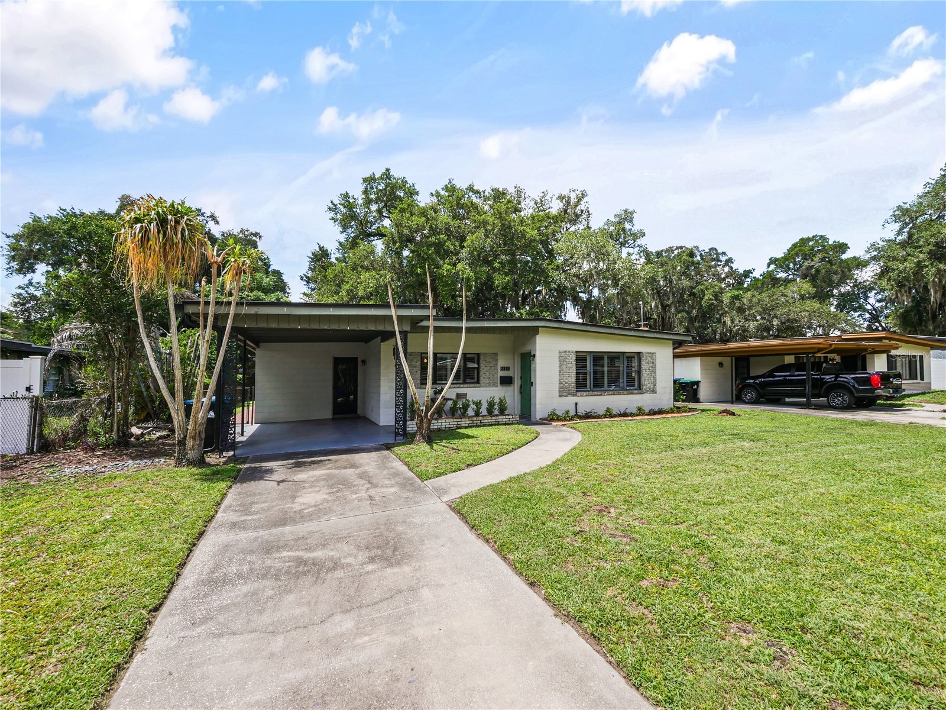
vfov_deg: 85.7
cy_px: 355
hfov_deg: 102.1
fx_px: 383
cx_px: 473
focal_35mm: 14
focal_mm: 7
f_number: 7.1
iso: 200
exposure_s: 1/400
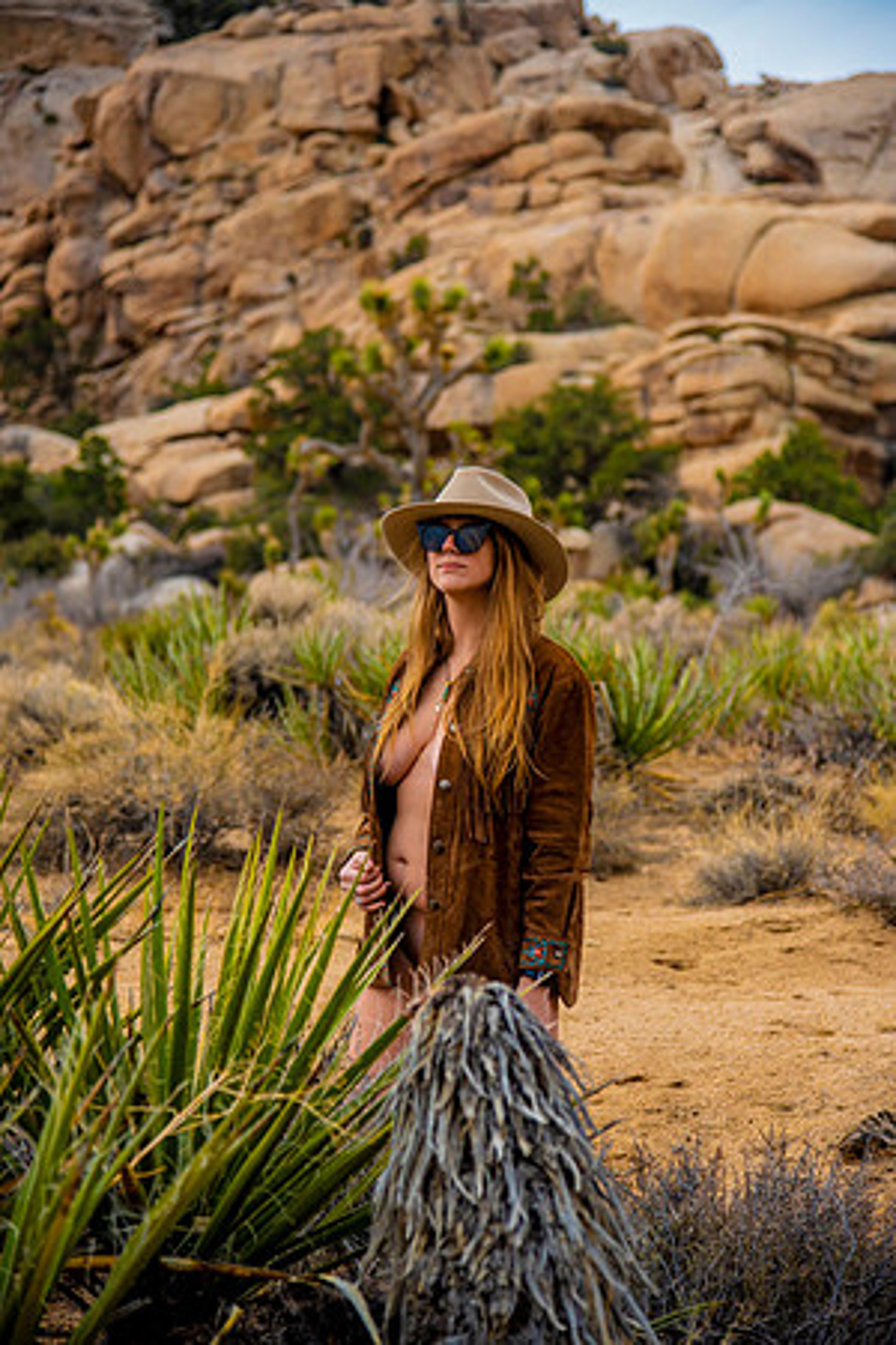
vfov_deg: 26.0
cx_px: 448
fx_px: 2912
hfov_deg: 17.5
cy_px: 672
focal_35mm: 78
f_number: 4
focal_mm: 78
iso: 100
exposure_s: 1/1600
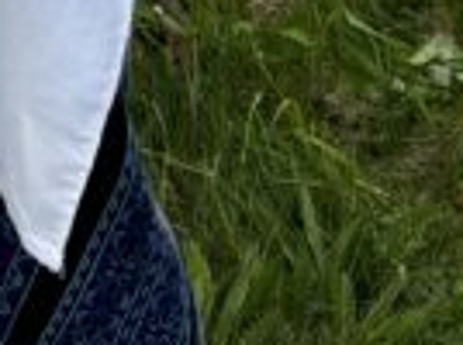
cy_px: -956
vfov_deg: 6.3
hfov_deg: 9.8
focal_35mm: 199
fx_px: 2657
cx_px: -152
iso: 50
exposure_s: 1/421
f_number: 1.6
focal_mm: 5.96
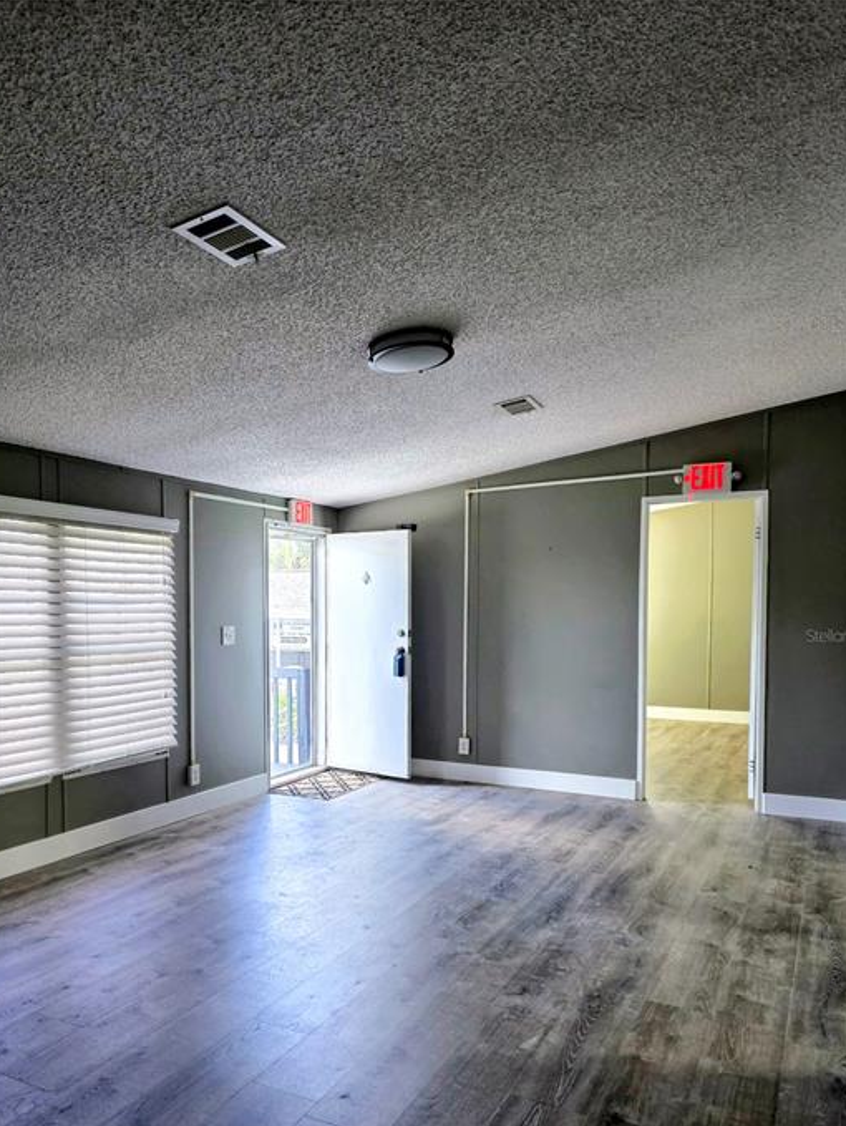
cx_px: 403
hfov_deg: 53.1
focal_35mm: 26
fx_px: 846
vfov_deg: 67.0
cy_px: 635
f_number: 1.7
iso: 500
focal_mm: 6.3
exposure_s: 1/120
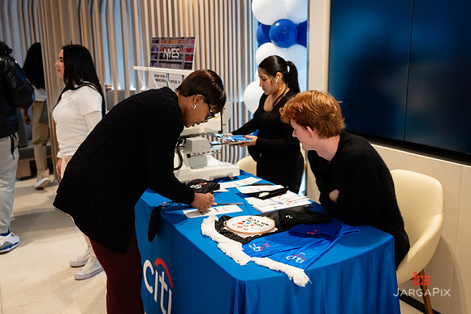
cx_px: 254
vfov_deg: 38.1
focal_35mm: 35
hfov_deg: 54.7
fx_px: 455
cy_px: 145
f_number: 3.2
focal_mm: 31.5
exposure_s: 1/200
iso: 800
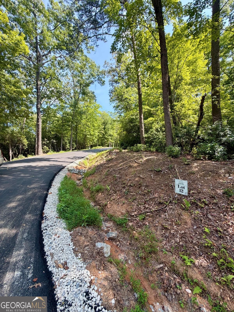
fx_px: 126
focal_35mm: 14
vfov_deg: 102.1
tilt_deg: +5.1
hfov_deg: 85.7
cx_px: 117
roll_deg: -0.6
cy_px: 156
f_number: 2.2
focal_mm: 2.22
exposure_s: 1/254
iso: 40
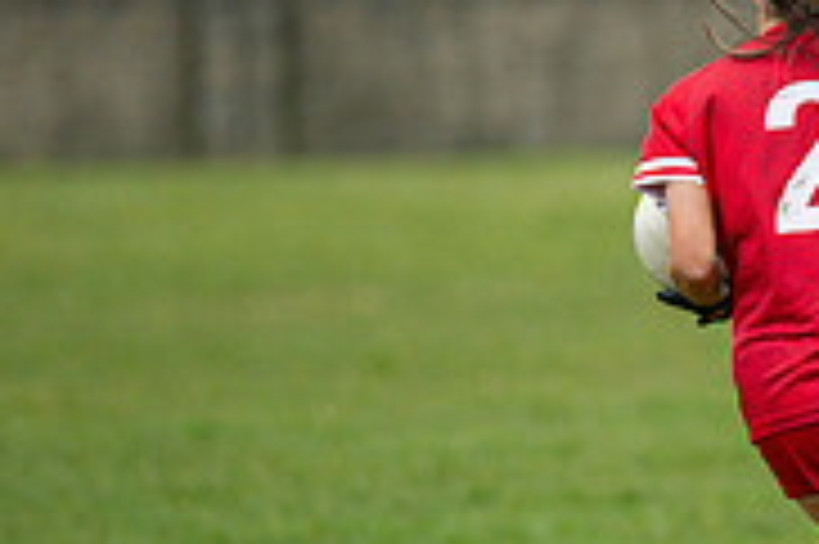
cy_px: 483
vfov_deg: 1.6
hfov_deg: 2.4
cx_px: 1112
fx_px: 19570
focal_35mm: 861
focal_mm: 270
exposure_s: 1/640
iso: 800
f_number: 2.8
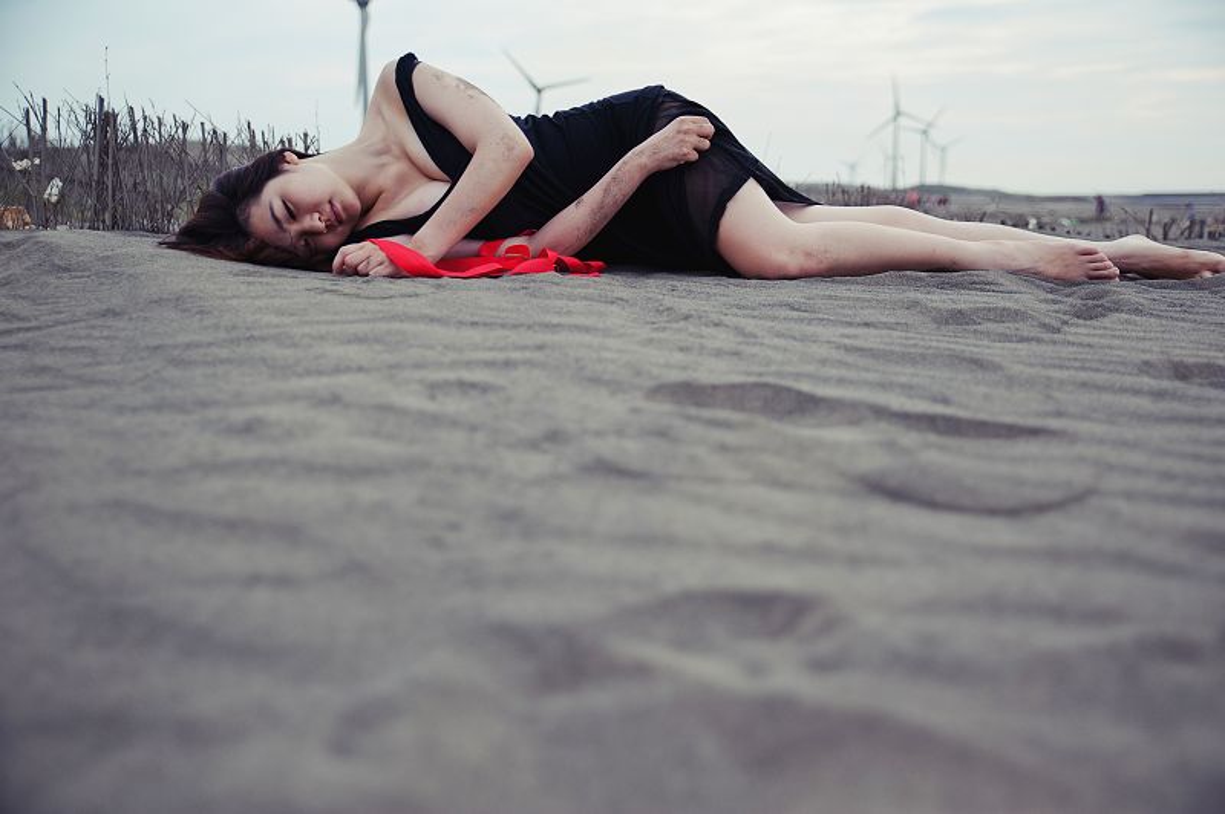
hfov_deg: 53.2
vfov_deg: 36.8
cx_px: 612
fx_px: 1224
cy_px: 407
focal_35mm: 36
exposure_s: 1/1000
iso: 200
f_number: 3.5
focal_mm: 36
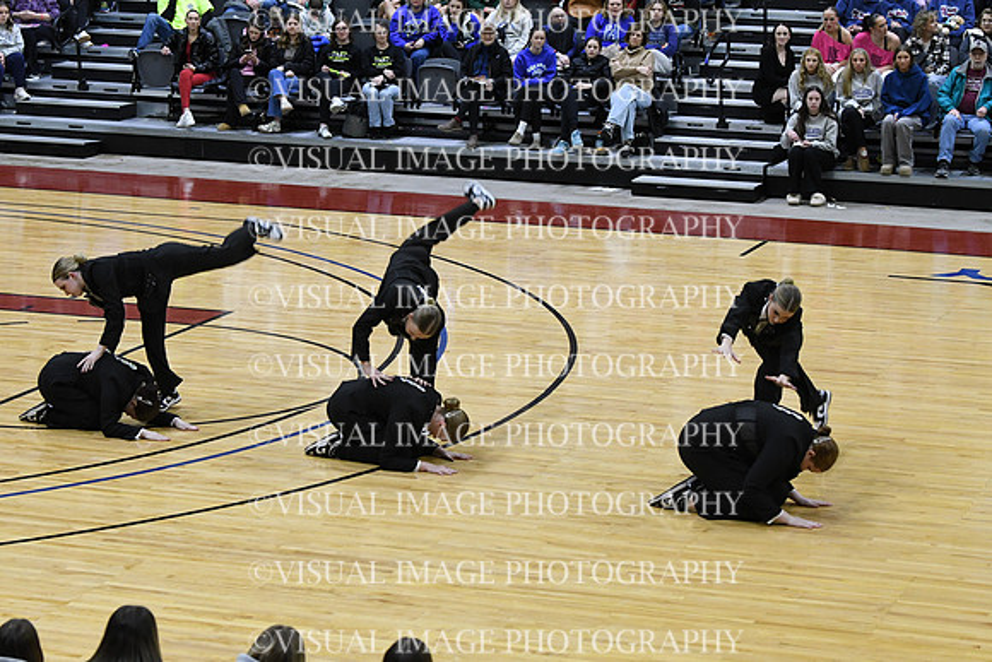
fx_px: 2894
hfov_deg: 19.5
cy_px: 331
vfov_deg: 13.0
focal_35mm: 105
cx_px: 496
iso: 2500
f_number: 4
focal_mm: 70
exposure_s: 1/250
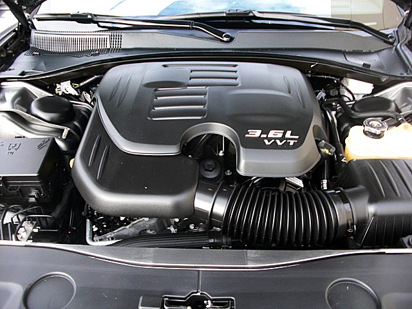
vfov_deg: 39.7
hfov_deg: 51.4
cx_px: 206
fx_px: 428
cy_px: 154
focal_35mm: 36
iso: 100
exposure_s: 1/80
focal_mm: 6.3
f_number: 2.8
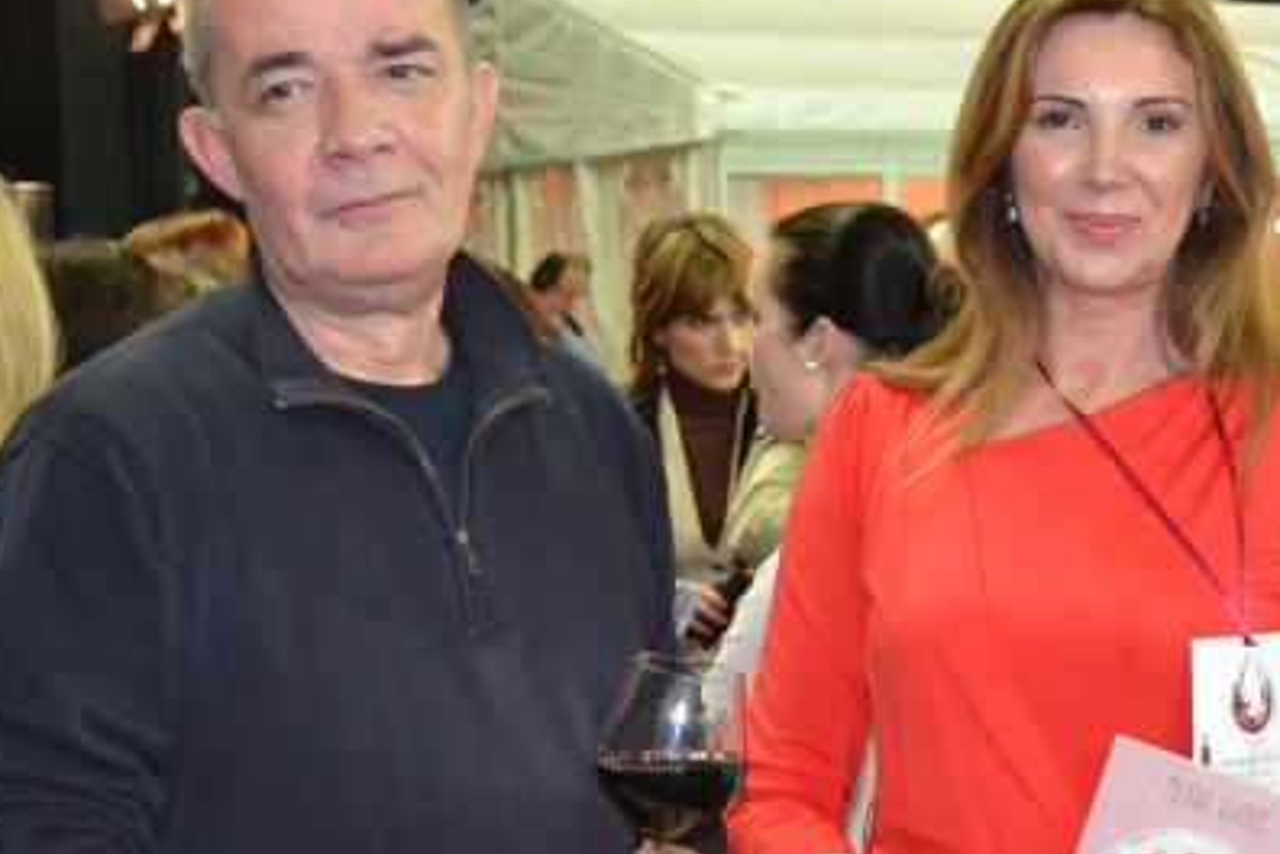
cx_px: 1012
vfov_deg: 14.1
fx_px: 3449
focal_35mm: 97
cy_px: 500
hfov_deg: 20.8
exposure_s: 1/60
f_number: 4.8
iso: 3200
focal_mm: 32
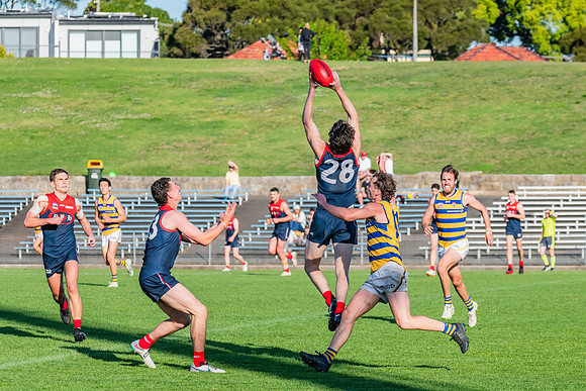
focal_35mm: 236
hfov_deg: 8.7
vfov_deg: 5.8
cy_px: 173
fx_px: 3842
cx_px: 327
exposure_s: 1/1600
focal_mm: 210
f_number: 9
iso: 800
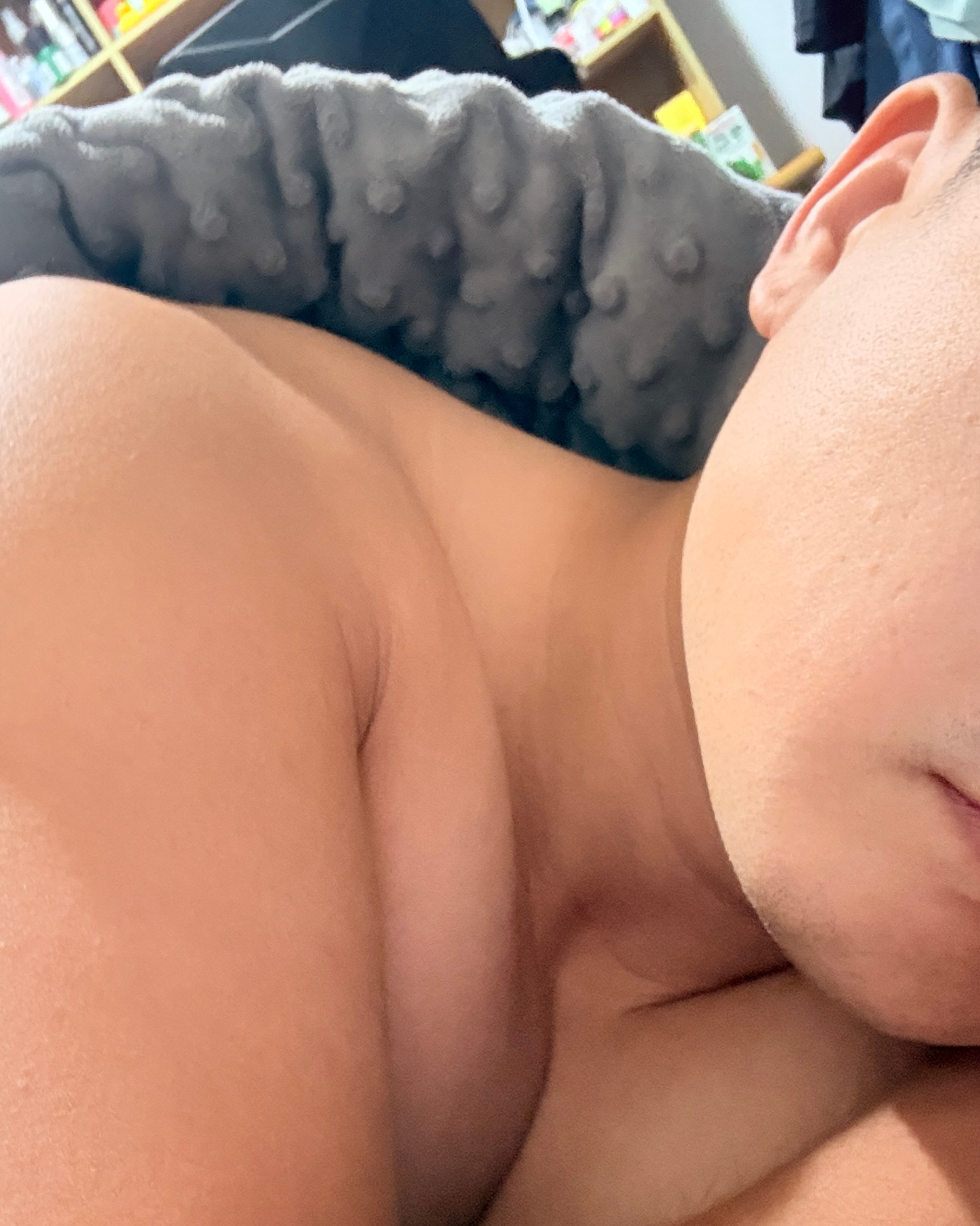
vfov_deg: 45.4
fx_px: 1450
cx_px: 377
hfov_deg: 37.1
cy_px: 775
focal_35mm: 40
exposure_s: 1/18
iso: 640
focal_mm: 2.69
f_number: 1.9
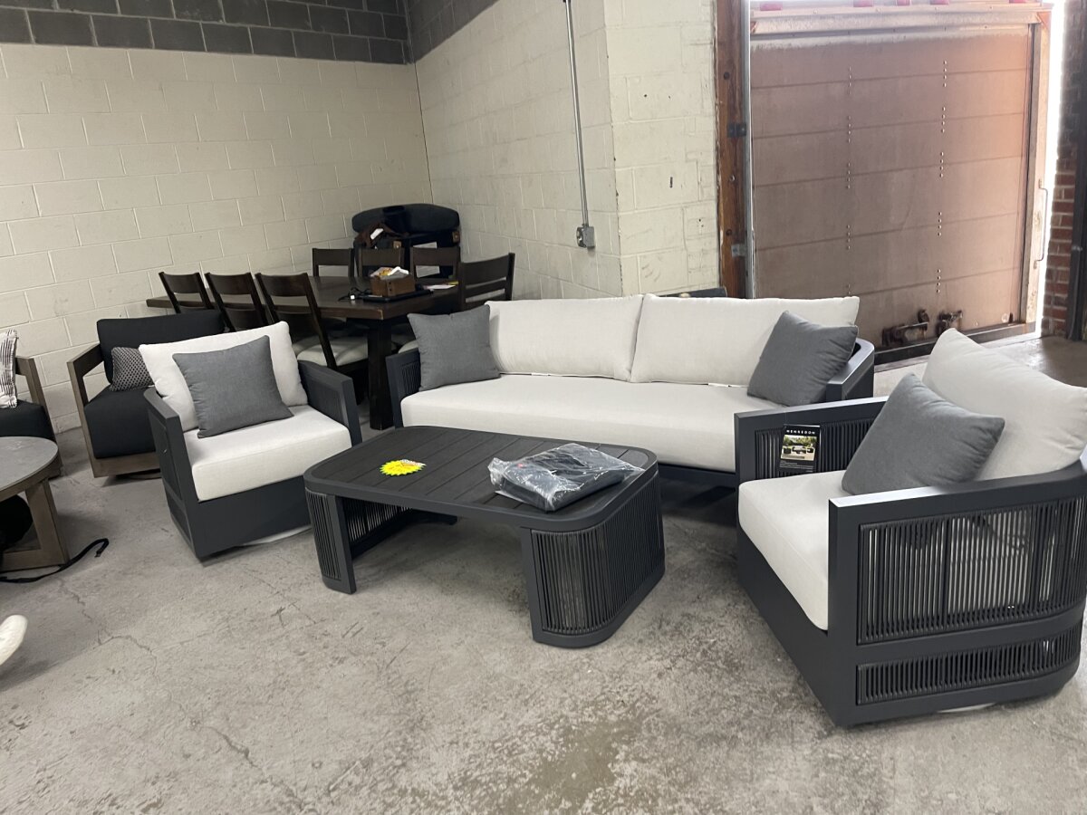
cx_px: 544
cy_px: 408
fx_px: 785
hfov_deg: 69.4
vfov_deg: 54.9
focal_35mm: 25
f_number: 1.6
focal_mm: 5.1
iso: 200
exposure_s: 1/60
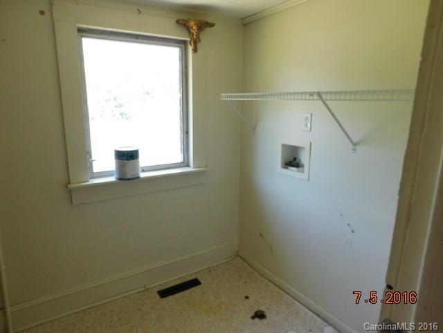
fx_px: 294
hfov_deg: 73.9
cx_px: 222
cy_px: 166
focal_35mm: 23
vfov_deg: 58.9
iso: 125
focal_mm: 4
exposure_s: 1/50
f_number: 3
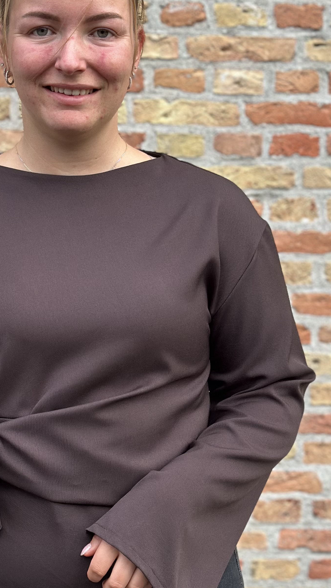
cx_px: 68
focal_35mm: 88
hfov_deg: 13.7
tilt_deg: -9.1
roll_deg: -2.5
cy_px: 357
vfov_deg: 24.1
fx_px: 1373
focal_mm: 6.86
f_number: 1.78
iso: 100
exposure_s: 1/121
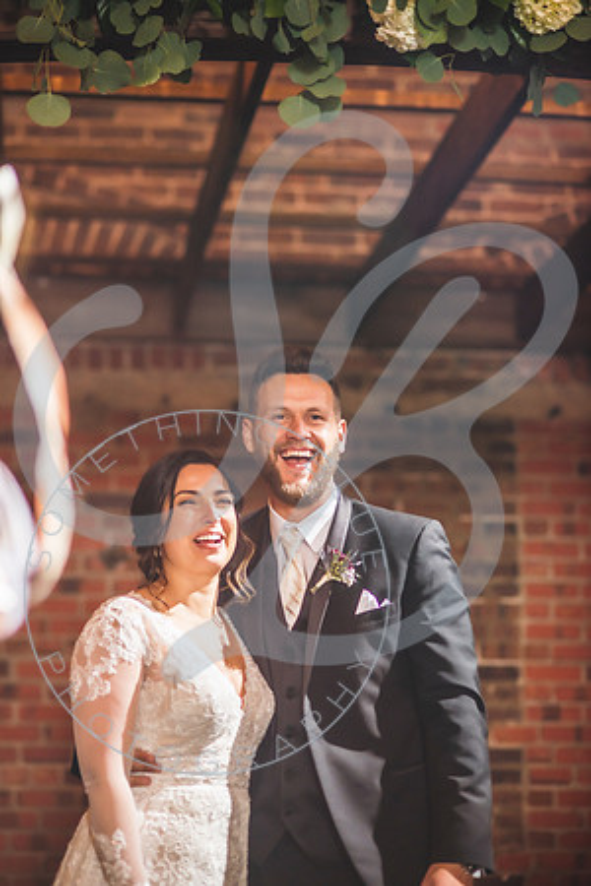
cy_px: 443
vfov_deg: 23.9
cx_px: 296
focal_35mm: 85
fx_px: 2093
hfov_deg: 16.1
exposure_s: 1/200
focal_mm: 85
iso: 640
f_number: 2.8
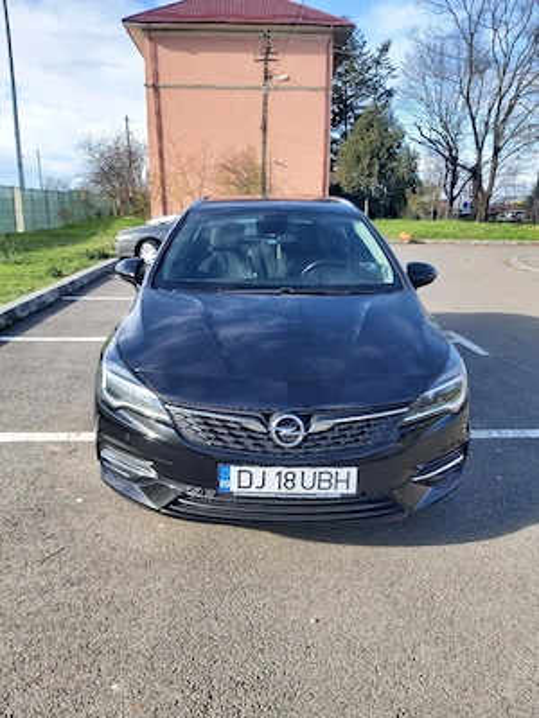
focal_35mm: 26
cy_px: 359
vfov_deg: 67.3
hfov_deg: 53.1
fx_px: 540
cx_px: 270
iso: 64
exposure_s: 1/714
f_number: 1.7
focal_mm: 3.92
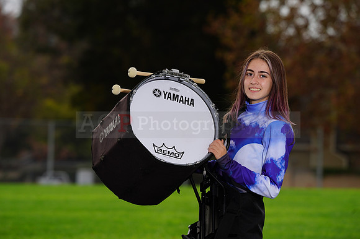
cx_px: 180
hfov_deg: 7.6
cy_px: 120
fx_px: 2708
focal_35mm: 271
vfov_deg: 5.1
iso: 160
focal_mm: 271
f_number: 8
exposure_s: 1/160
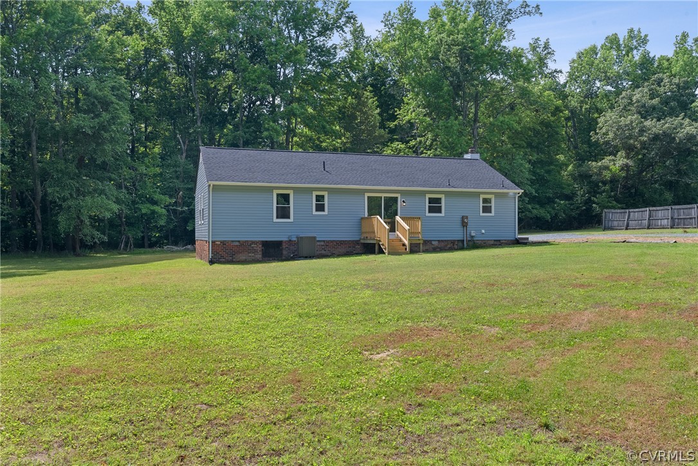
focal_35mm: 30
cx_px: 349
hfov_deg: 61.9
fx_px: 582
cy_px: 233
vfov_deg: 43.6
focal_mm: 30
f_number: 8
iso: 800
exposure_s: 1/200
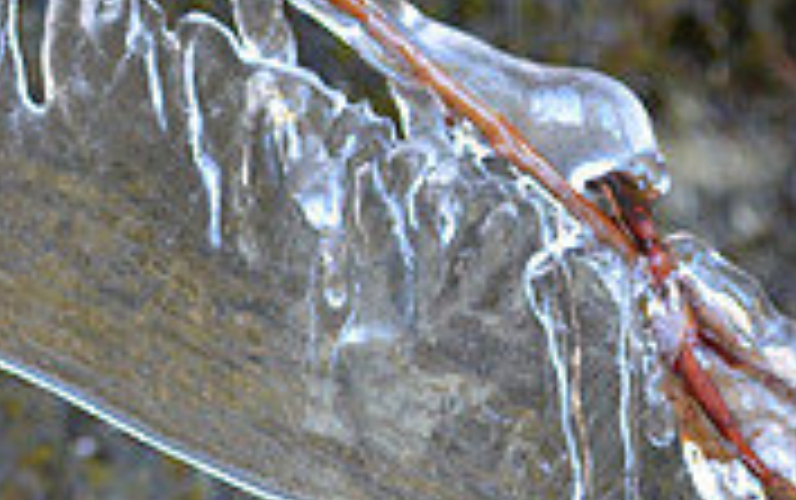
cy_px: 464
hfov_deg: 3.8
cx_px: -252
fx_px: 11943
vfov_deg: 2.4
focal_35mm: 550
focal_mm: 110
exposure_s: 1/80
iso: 1600
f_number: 4
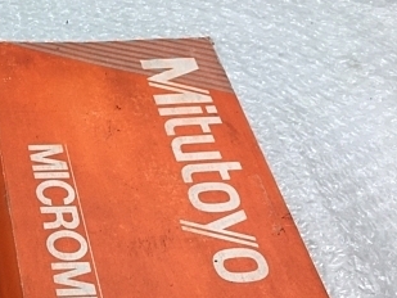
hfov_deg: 29.8
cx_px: -6
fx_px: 688
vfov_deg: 23.9
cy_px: 254
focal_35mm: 60
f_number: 2.2
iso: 40
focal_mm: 4.15
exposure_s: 1/120
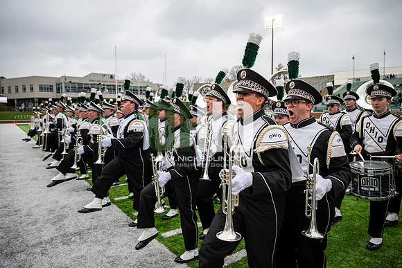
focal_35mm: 24
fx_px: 268
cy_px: 134
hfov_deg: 73.7
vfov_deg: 53.2
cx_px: 201
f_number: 2.8
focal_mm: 24
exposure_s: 1/500
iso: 100
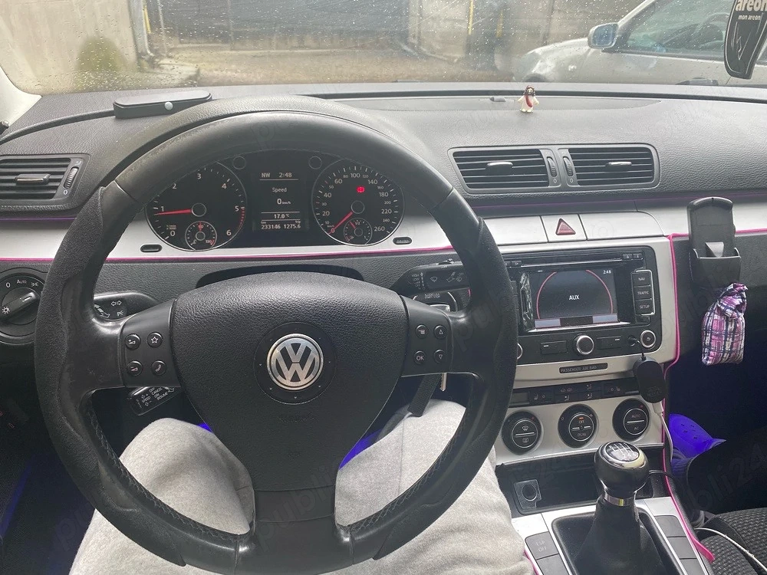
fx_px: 576
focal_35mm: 26
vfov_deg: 53.1
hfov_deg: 67.3
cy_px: 288
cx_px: 384
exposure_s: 1/121
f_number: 1.8
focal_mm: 4.25
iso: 80
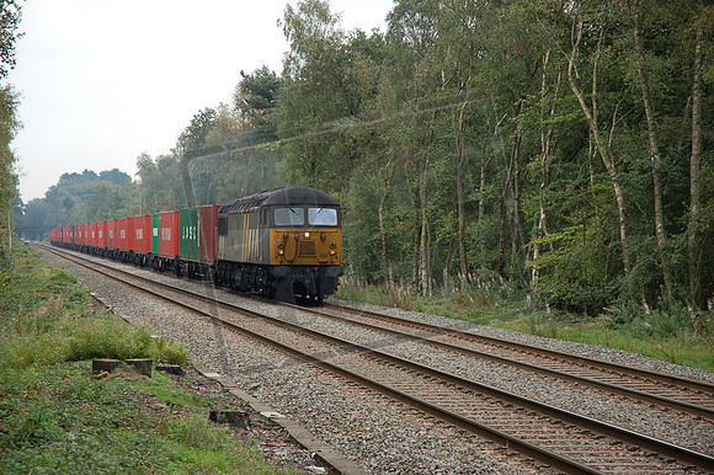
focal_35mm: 105
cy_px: 238
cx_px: 357
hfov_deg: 19.5
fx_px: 2081
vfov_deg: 13.0
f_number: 4.5
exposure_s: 1/500
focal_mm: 70
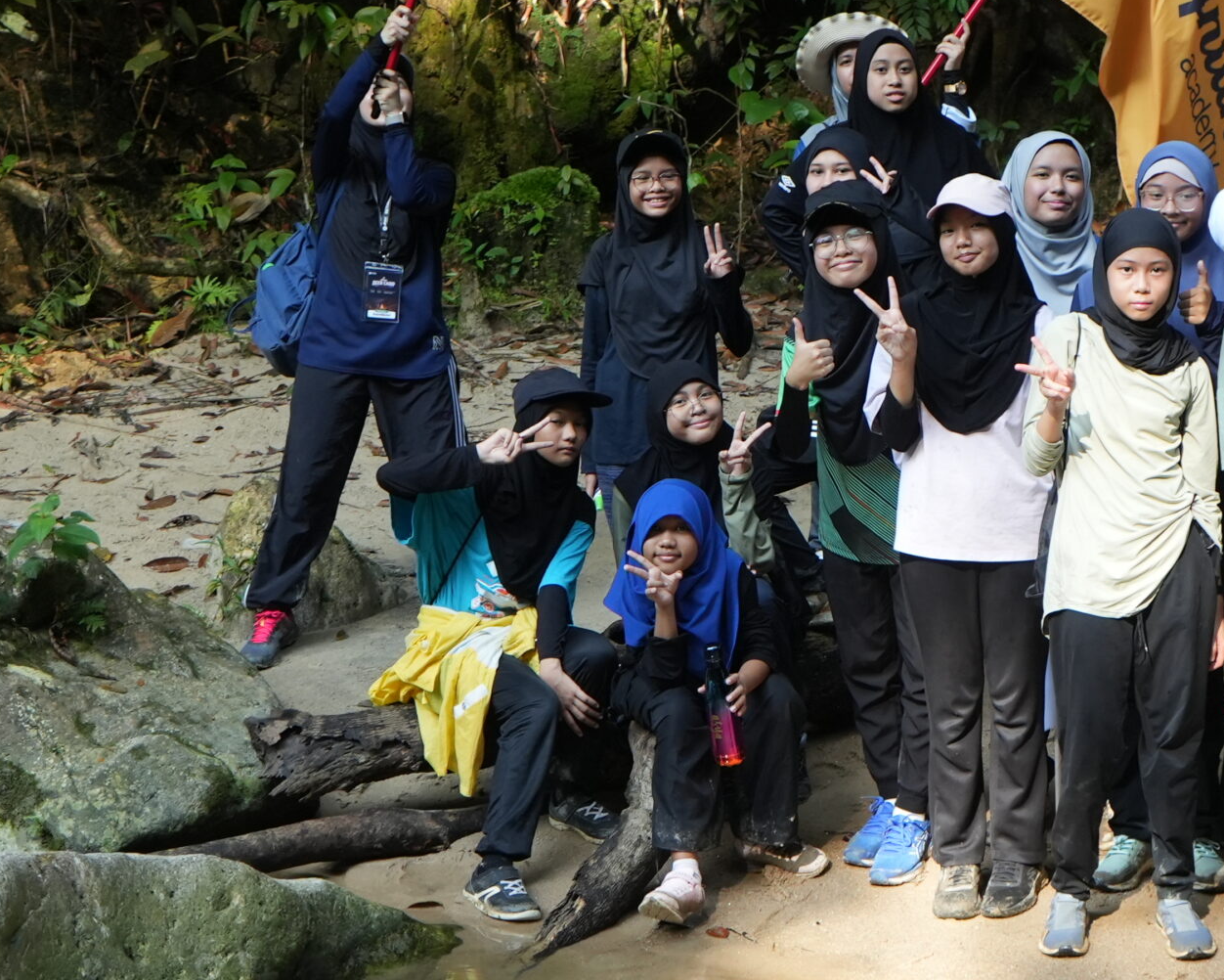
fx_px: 3406
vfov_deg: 16.3
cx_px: 1012
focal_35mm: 94
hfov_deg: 20.1
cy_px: 273
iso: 1000
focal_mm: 33
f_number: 4
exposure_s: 1/800
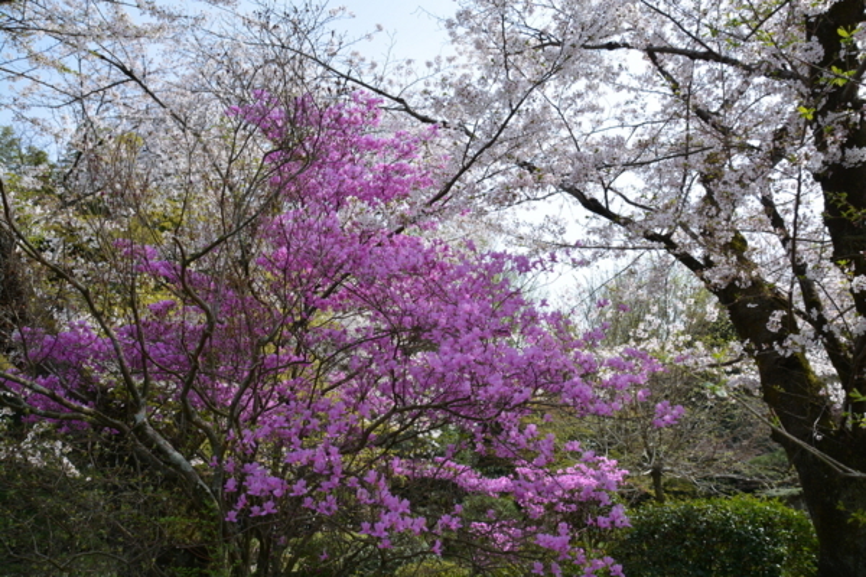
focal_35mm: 27
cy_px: 288
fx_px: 649
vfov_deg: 47.9
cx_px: 433
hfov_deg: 67.4
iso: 100
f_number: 7.1
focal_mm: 18
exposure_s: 1/200
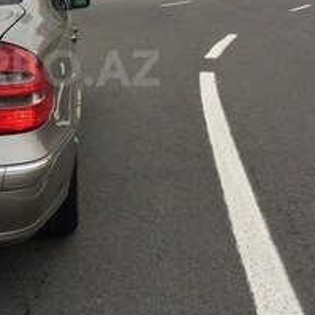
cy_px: 68
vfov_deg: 26.4
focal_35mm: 64
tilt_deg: -12.4
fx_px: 659
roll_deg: +0.3
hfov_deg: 26.1
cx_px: 38
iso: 32
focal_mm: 4.15
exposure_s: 1/181
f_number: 2.2
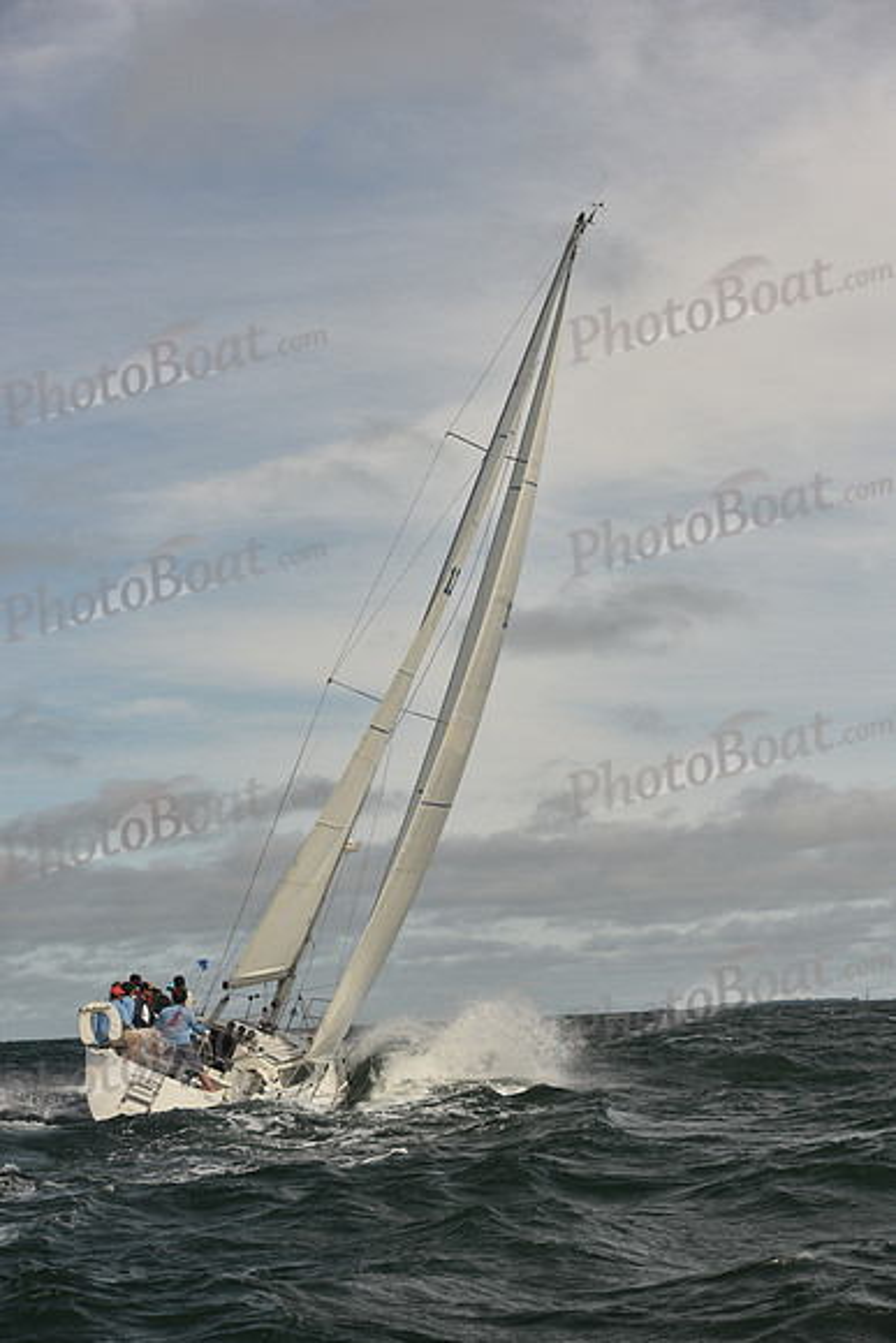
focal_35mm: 70
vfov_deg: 28.8
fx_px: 2612
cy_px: 672
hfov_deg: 19.5
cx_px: 448
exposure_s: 1/1000
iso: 320
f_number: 7.1
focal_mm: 70
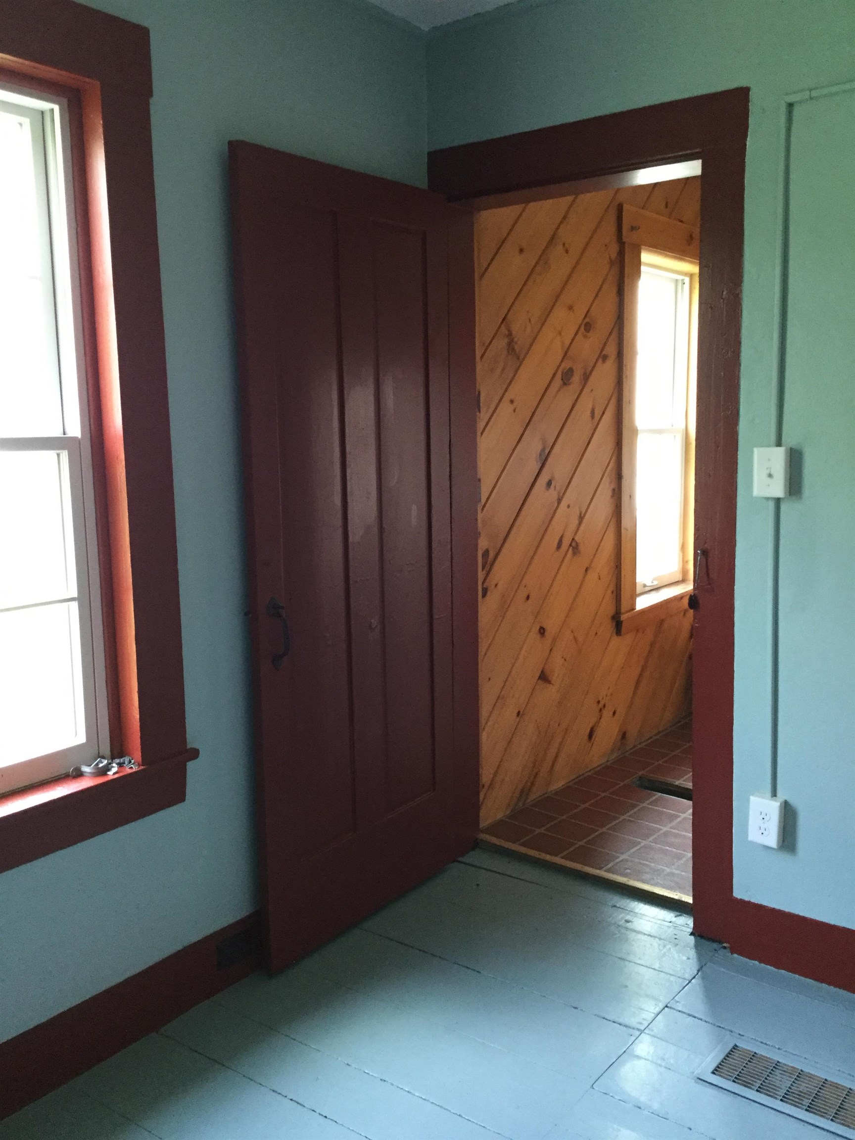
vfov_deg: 58.4
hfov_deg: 45.4
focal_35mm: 31
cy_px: 570
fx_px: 1021
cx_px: 428
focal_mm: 3.3
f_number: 2.4
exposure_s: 1/30
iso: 125
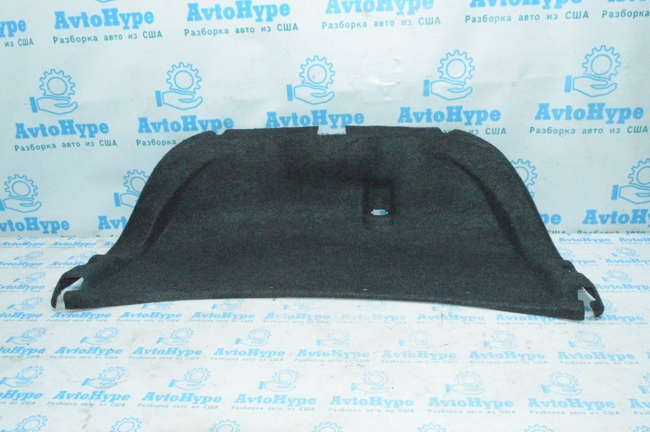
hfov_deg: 62.0
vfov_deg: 43.5
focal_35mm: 30
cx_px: 325
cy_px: 216
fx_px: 541
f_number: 16
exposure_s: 1/200
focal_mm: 20
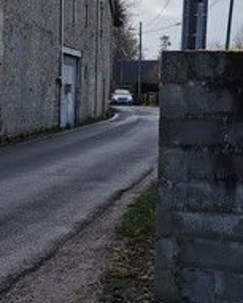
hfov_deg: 14.5
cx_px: 54
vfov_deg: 18.0
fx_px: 952
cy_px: 233
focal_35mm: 106
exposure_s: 1/3610
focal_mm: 5.58
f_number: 1.8
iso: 50
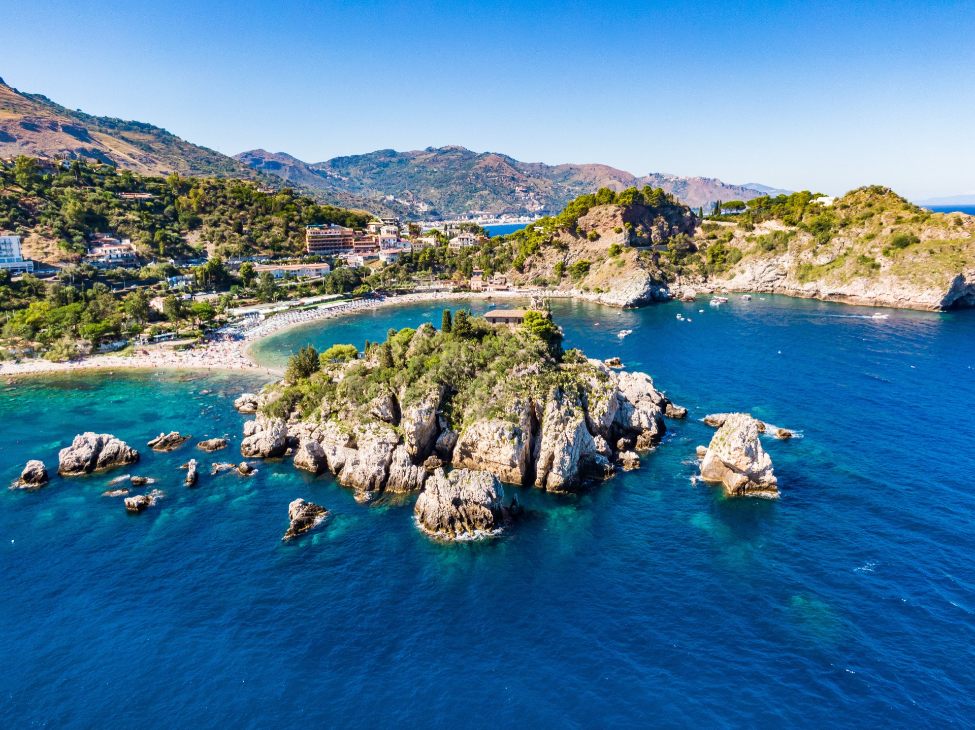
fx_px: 676
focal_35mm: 24
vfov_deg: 56.8
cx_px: 488
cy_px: 365
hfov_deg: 71.6
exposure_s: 1/640
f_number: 2.8
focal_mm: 4.4
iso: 100
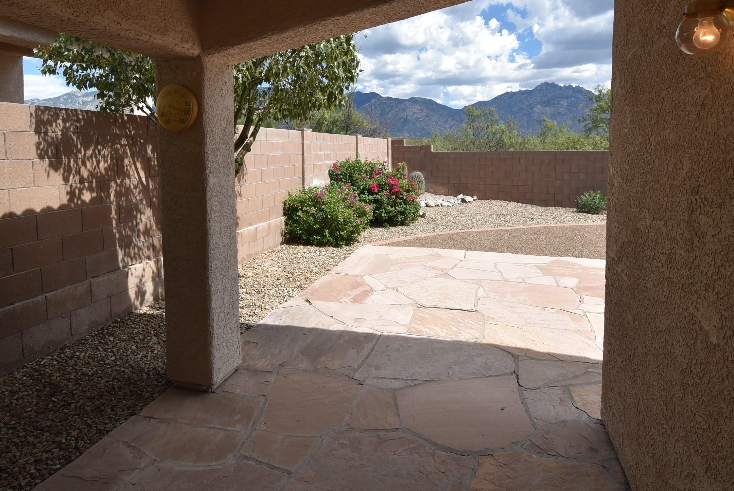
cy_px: 176
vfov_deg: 61.0
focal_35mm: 20
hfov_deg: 83.9
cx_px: 348
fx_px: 408
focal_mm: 10
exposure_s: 1/320
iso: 200
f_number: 9
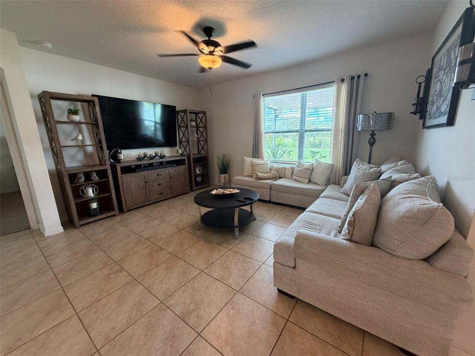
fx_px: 192
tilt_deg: -12.9
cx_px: 238
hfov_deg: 102.1
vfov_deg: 85.7
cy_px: 178
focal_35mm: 14
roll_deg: +2.0
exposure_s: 1/60
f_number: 2.2
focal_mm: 2.22
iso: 250
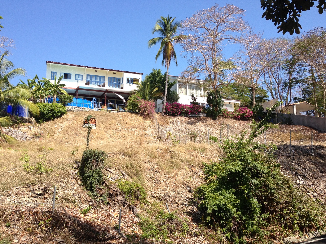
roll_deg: +0.1
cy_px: 123
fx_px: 339
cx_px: 165
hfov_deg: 51.4
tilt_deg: +5.5
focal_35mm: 36
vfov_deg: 39.7
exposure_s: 1/1126
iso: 50
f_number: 2.4
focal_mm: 4.28
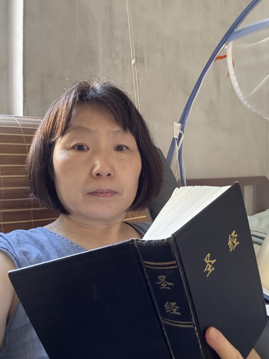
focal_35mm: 30
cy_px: 180
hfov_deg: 46.8
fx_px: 311
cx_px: 134
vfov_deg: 60.0
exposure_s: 1/60
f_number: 1.9
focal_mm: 2.69
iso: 320
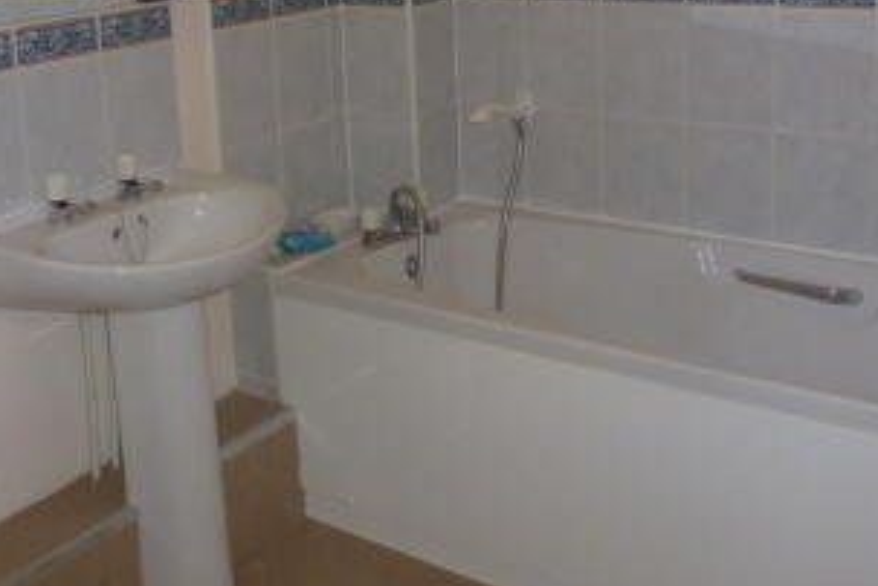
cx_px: 364
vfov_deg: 27.7
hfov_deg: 41.0
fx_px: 1171
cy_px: 152
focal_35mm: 48
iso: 125
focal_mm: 4.3
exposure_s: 1/60
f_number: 3.3
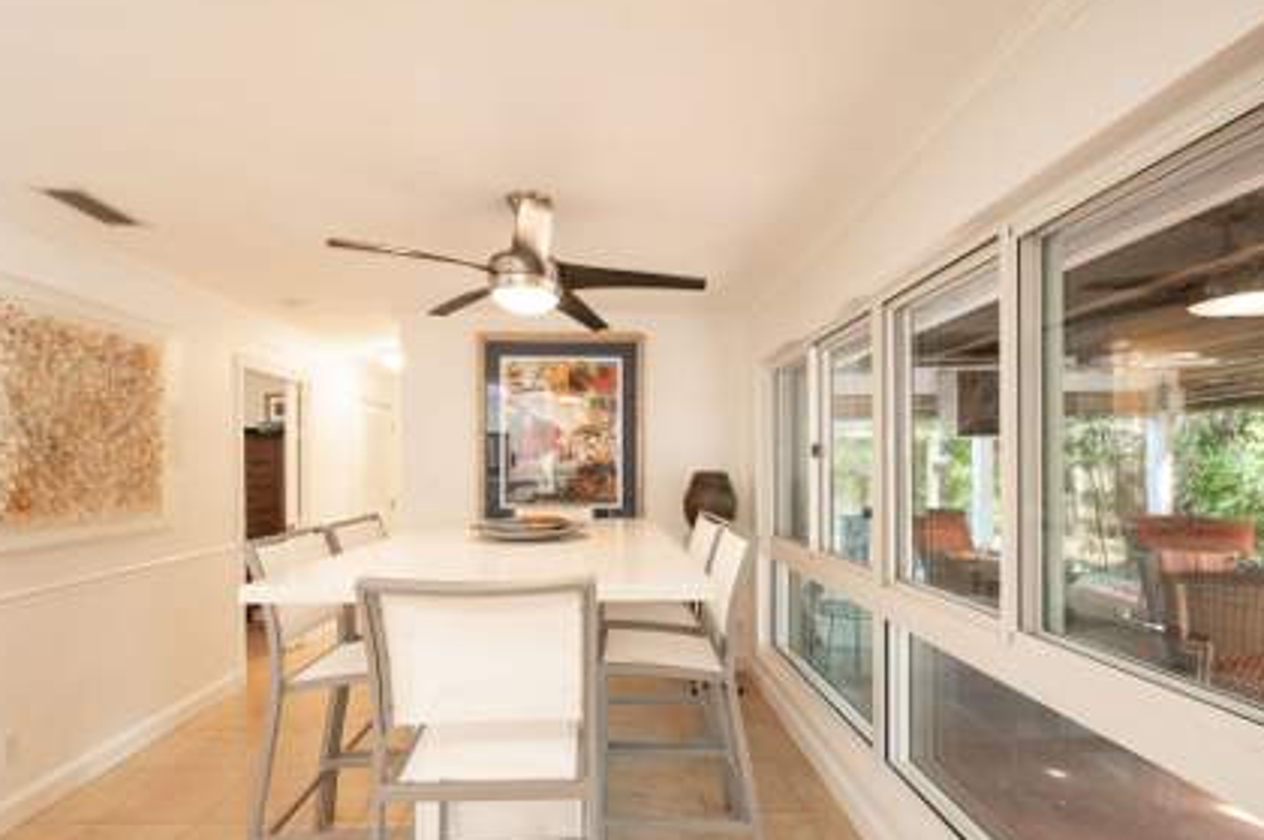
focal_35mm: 16
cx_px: 608
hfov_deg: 96.8
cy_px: 462
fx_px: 561
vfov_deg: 73.4
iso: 1600
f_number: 8
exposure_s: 1/30
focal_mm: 14
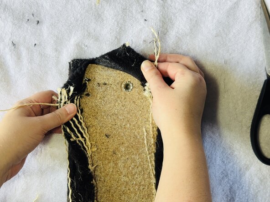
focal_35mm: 48
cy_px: 101
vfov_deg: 30.3
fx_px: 374
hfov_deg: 39.7
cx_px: 135
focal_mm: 6.76
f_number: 1.78
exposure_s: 1/120
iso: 64
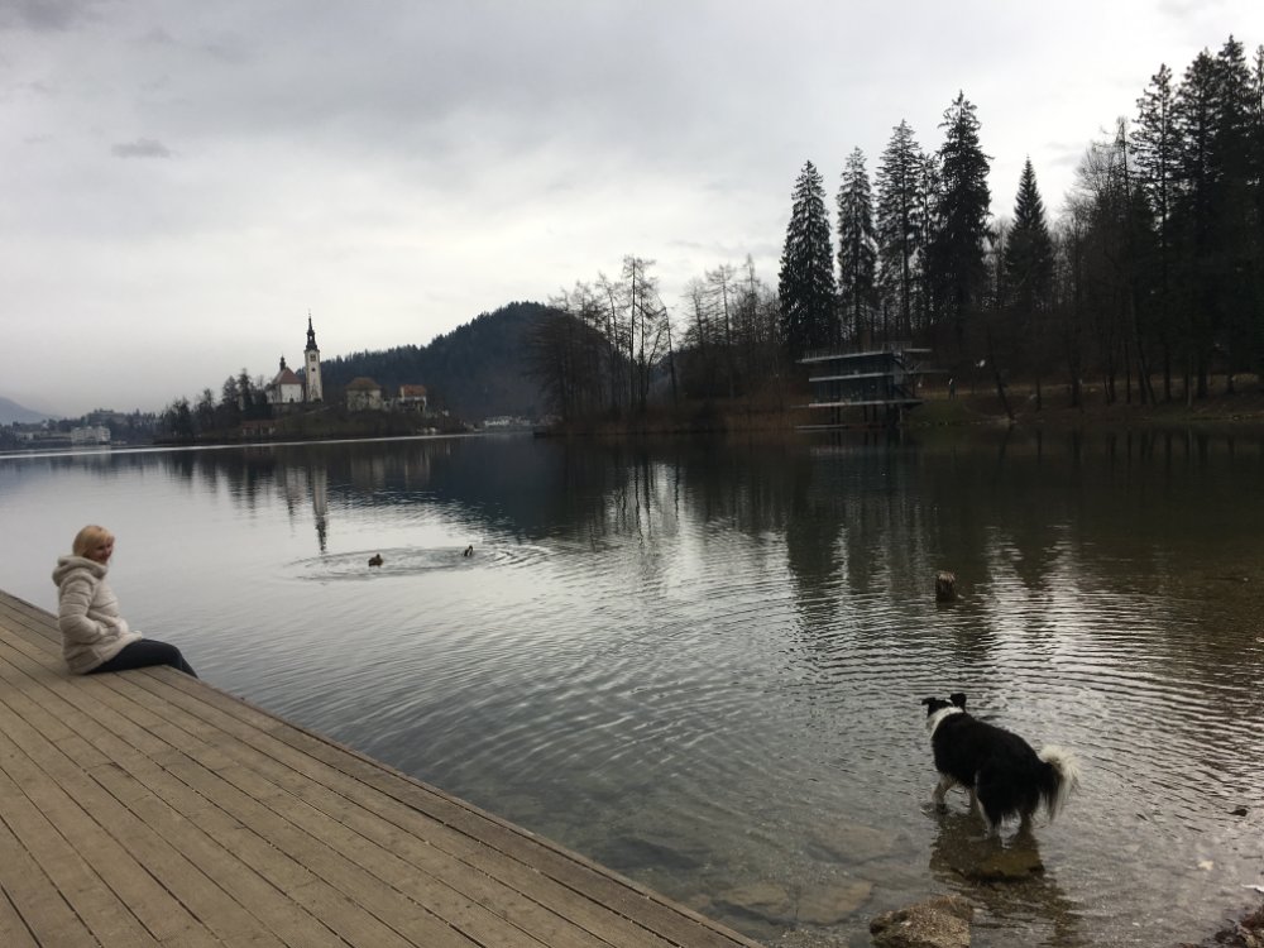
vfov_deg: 48.2
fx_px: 1059
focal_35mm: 29
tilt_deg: -2.2
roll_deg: +2.6
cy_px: 474
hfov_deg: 61.7
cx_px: 632
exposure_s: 1/400
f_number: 2.2
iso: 25
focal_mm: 4.15
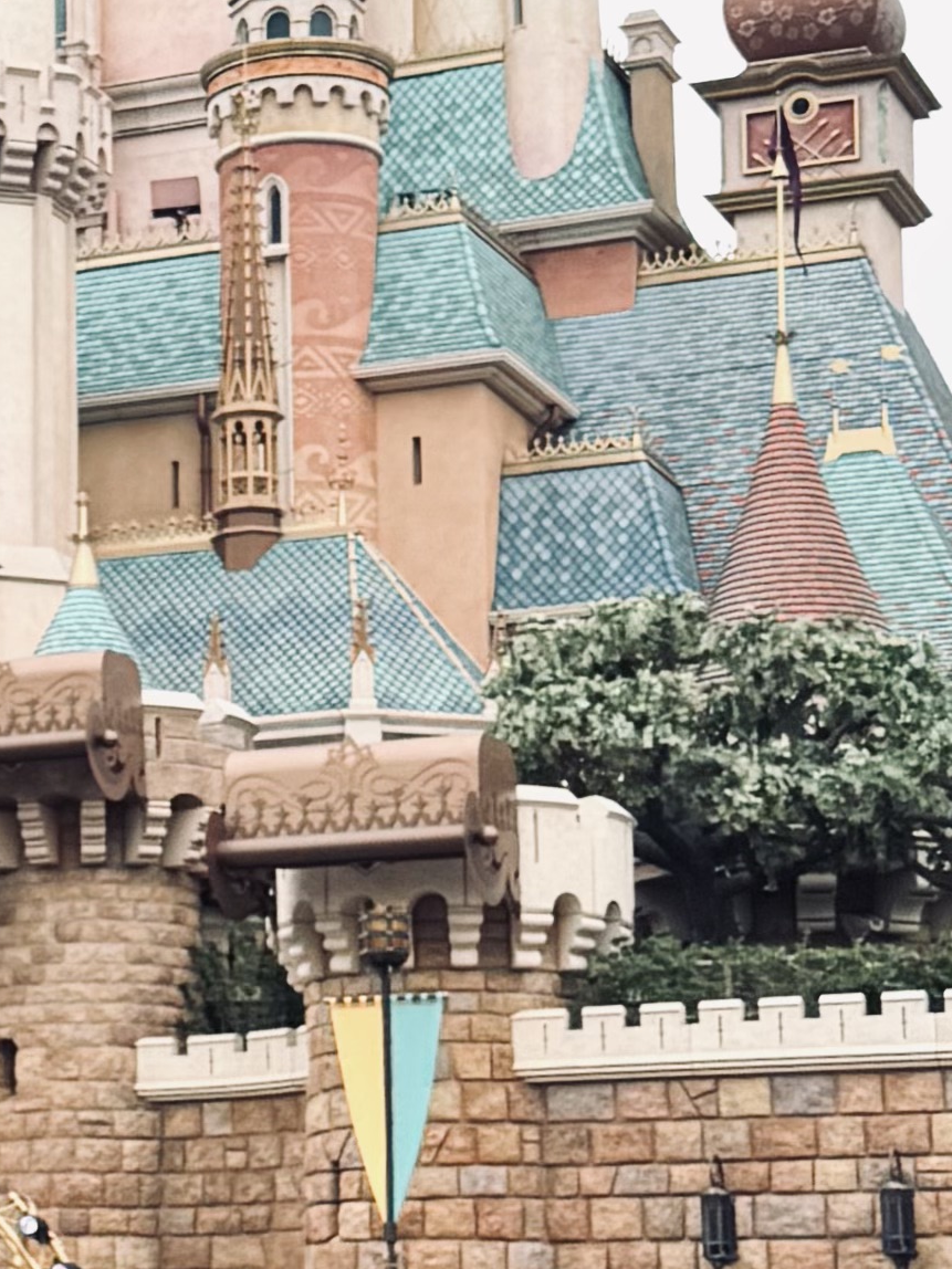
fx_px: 3887
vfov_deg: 18.5
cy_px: 711
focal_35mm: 106
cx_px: -519
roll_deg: +1.3
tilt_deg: +9.7
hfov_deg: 13.1
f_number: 1.78
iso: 80
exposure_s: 1/1637
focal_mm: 6.76
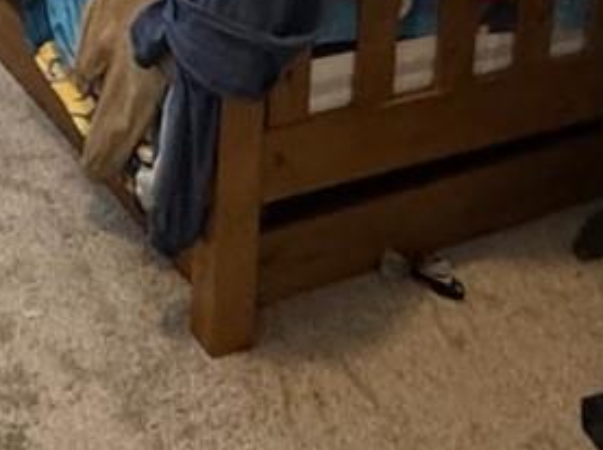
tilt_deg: -16.3
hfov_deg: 23.6
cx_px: 72
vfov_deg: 16.3
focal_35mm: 81
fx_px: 1409
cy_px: -257
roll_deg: +0.0
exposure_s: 1/60
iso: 640
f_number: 2.2
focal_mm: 2.22
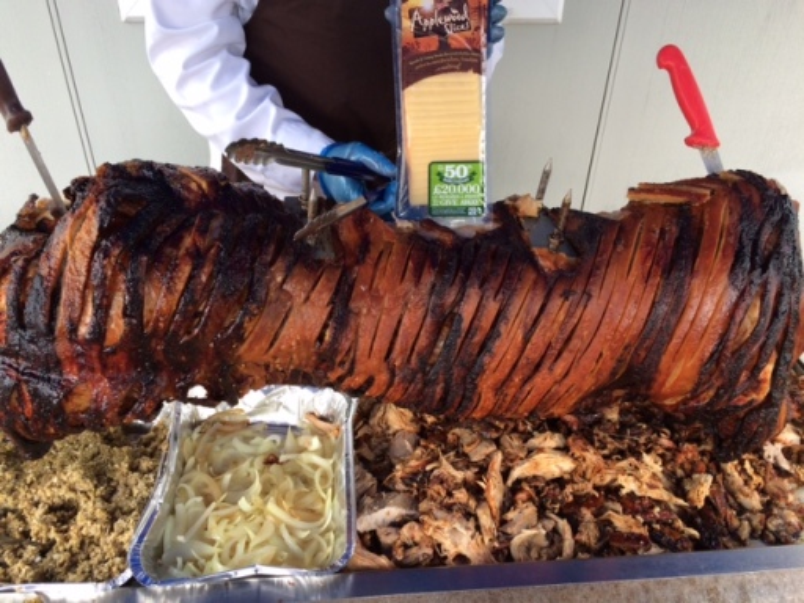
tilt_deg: -36.2
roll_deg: -1.4
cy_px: 302
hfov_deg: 61.7
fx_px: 674
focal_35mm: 29
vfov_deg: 48.2
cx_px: 402
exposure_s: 1/100
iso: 40
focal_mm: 4.15
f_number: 2.2
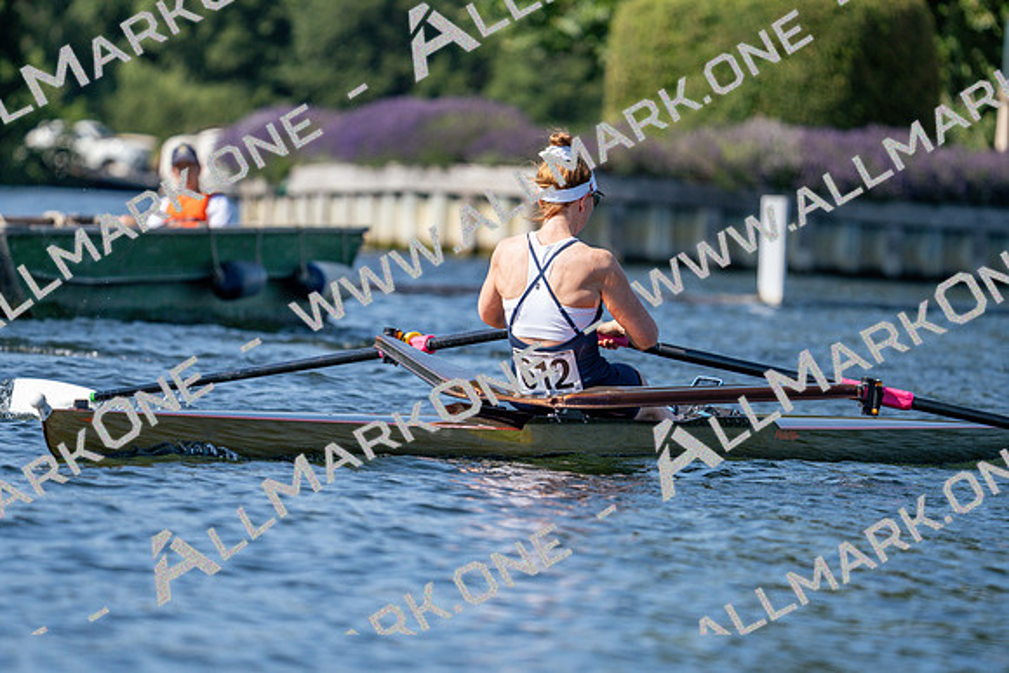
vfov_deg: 4.1
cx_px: 504
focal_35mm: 335
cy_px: 336
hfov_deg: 6.2
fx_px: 9391
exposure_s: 1/1600
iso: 250
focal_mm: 335
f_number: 6.3
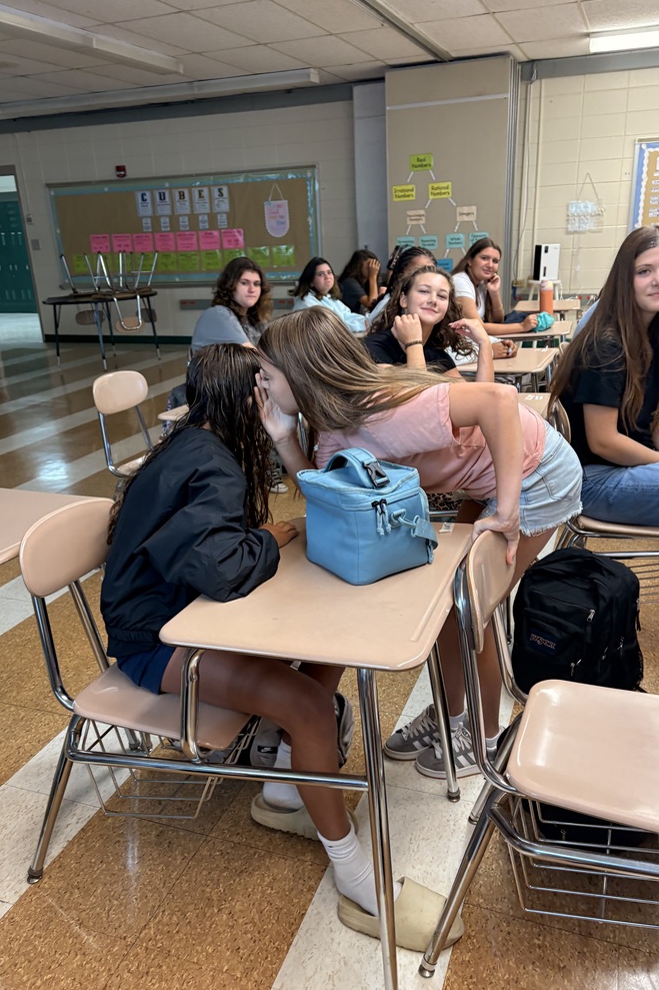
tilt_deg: -23.1
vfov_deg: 65.5
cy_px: 504
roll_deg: -0.2
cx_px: 318
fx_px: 769
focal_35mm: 28
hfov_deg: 46.4
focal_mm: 5.96
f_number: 1.6
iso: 200
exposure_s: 1/60
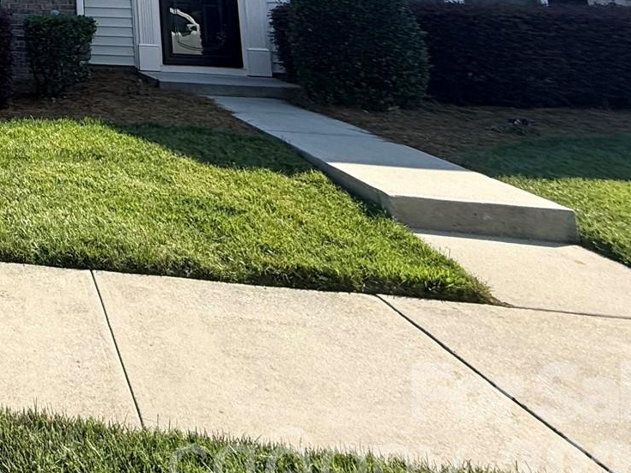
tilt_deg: +11.4
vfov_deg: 30.0
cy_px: -128
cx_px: -194
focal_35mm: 39
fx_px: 711
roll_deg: -2.0
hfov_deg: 34.0
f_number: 2.2
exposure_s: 1/928
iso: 50
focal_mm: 2.22
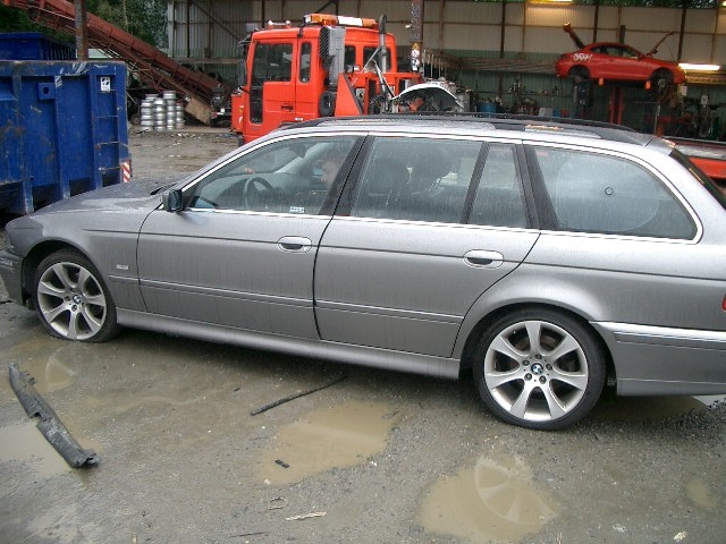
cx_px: 363
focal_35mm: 35
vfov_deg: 40.7
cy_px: 272
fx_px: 734
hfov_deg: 52.6
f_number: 2.6
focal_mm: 5.8
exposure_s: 1/50
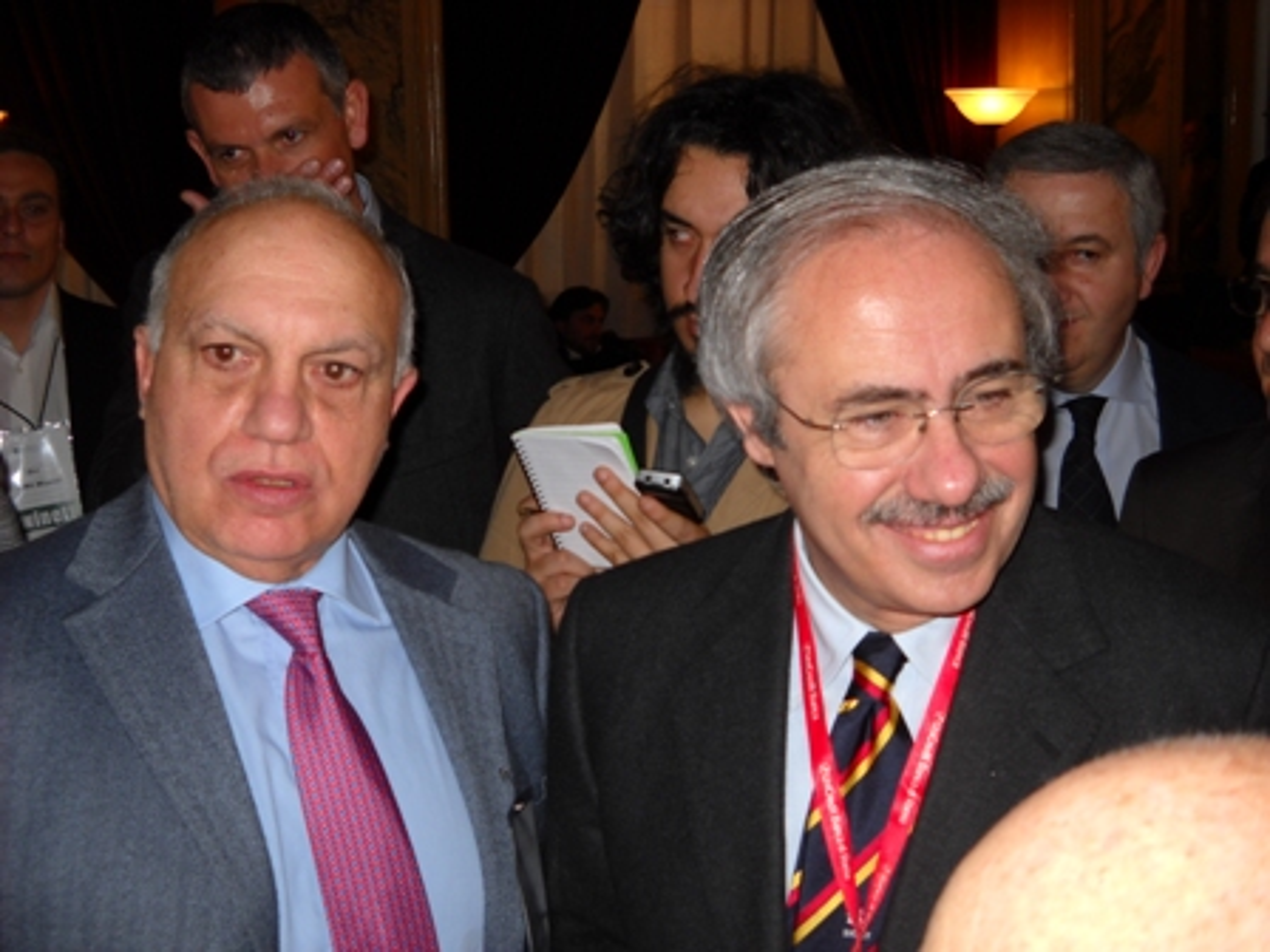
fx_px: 1504
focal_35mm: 41
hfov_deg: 45.8
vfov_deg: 35.1
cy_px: 476
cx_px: 635
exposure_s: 1/30
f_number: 3.1
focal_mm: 6.72
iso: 64
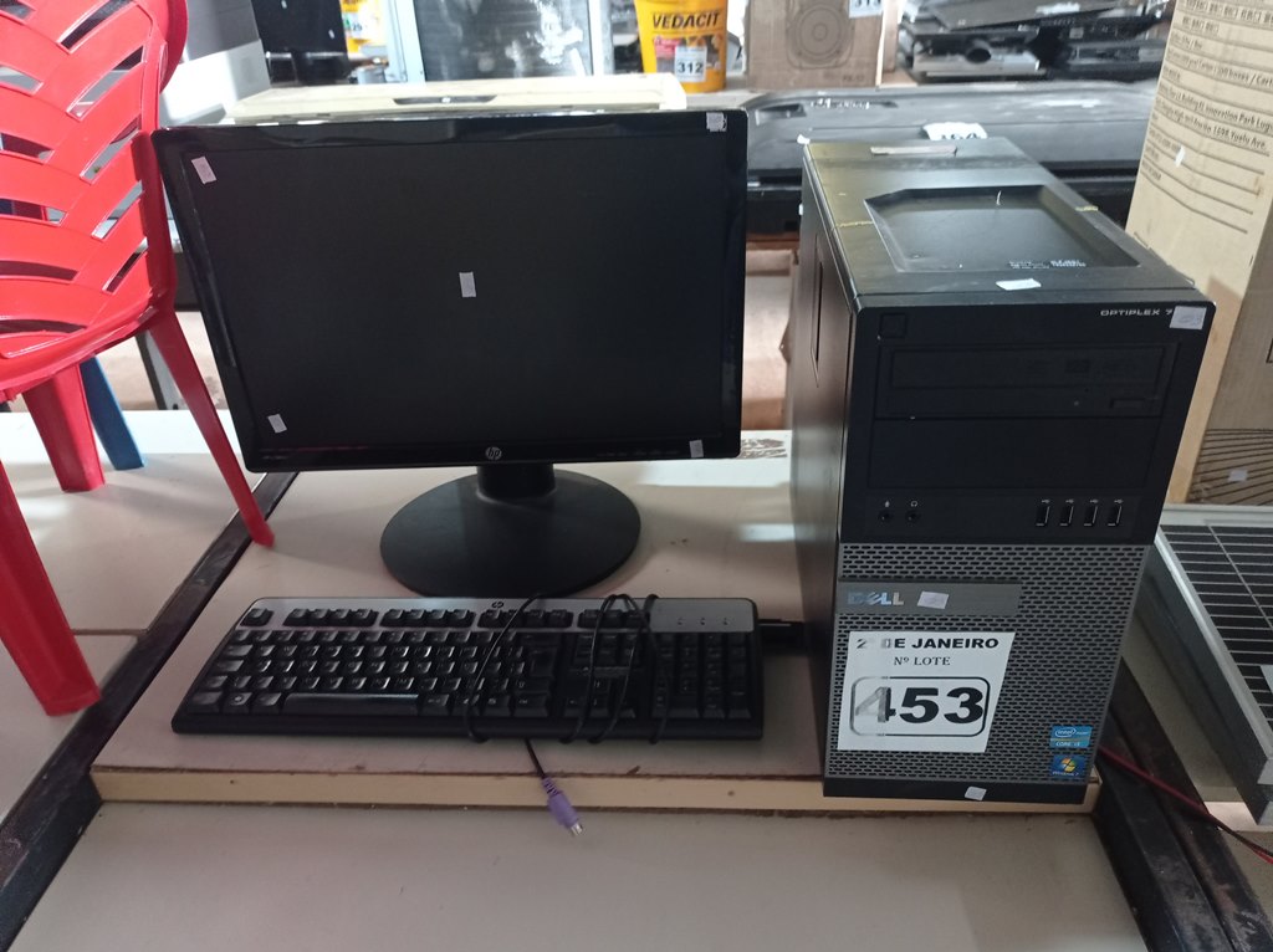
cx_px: 636
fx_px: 1029
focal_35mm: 28
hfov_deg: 63.5
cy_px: 476
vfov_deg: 49.7
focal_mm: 4.7
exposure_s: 1/20
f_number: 1.79
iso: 732
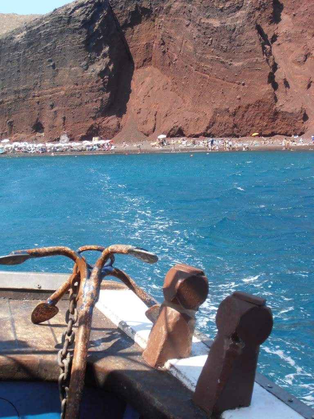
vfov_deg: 33.8
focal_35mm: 57
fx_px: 689
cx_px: 157
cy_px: 210
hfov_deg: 25.7
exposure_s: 1/320
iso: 80
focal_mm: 10
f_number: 4.5
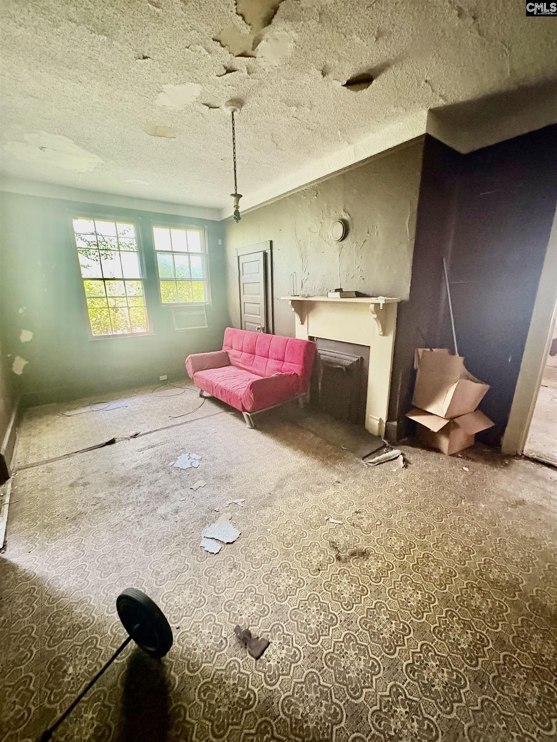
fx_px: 300
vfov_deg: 102.1
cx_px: 278
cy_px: 371
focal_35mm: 14
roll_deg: +0.5
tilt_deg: -14.5
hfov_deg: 85.7
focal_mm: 2.22
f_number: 2.2
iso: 1000
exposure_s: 1/33
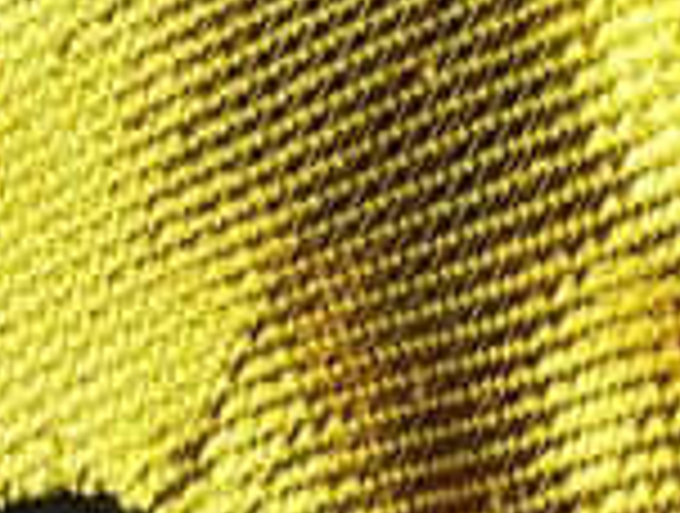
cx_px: -1977
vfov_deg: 7.2
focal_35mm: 206
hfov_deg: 7.2
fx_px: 4056
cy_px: 212
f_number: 1.8
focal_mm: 5.4
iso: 40
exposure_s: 1/300
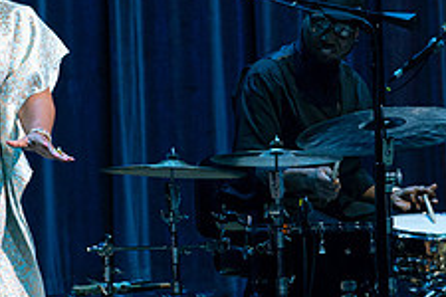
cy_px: 119
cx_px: -86
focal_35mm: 553
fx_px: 6851
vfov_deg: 2.5
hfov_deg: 3.7
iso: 2500
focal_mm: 184
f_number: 6.3
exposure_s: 1/250
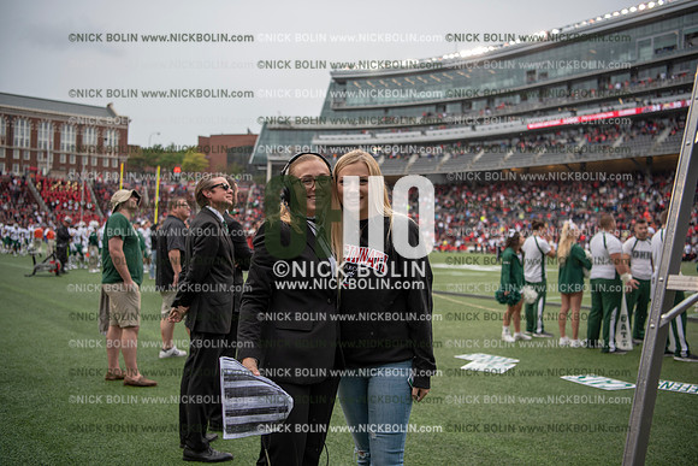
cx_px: 349
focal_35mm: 35
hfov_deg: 54.4
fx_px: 679
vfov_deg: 37.9
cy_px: 233
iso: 250
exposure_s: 1/1000
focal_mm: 35
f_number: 2.8
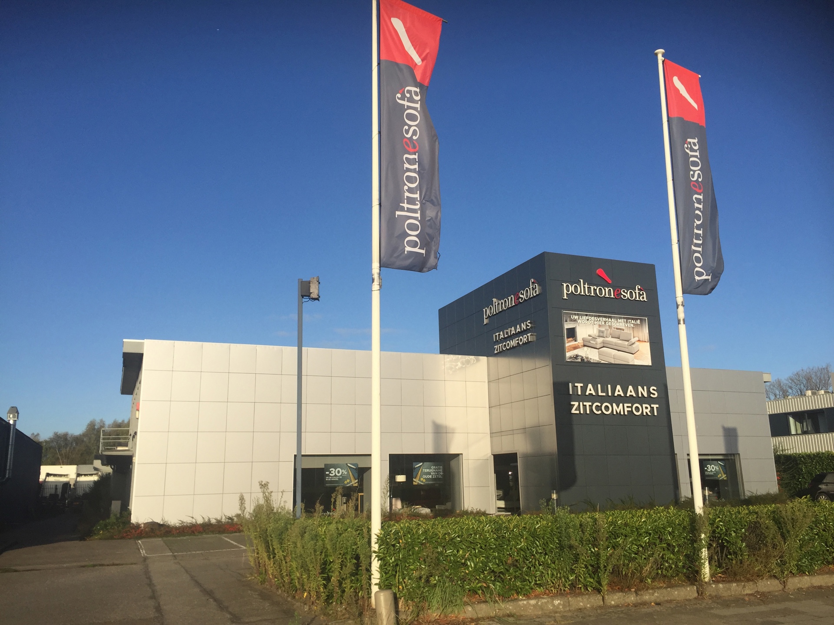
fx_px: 699
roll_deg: +0.6
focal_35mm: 29
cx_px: 417
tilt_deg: +13.9
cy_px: 312
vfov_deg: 48.2
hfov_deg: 61.7
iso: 32
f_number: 2.2
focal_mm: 4.15
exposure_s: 1/2475
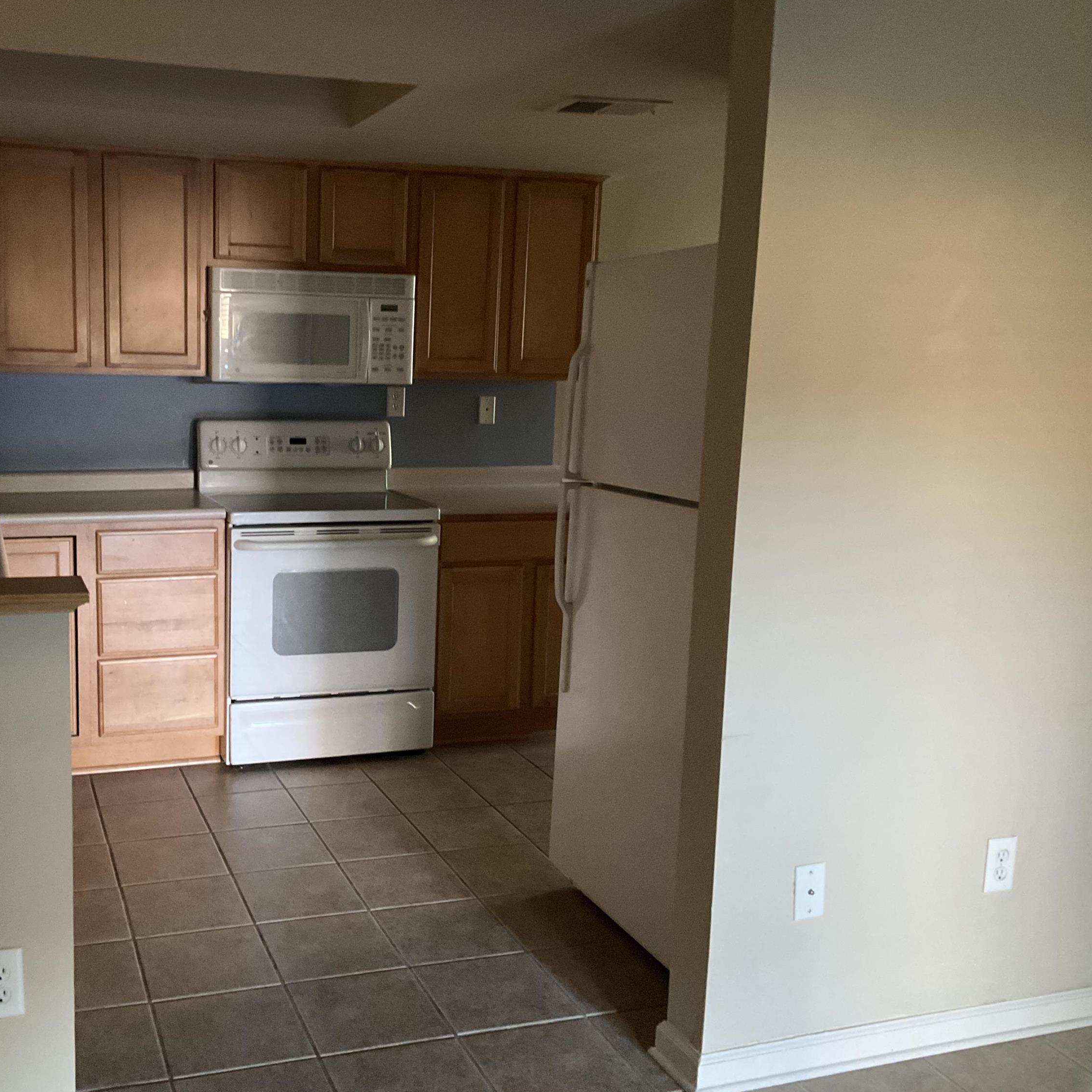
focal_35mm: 35
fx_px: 1249
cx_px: 347
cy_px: 545
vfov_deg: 47.2
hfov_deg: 46.3
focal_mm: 3
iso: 500
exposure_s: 1/30
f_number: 1.8
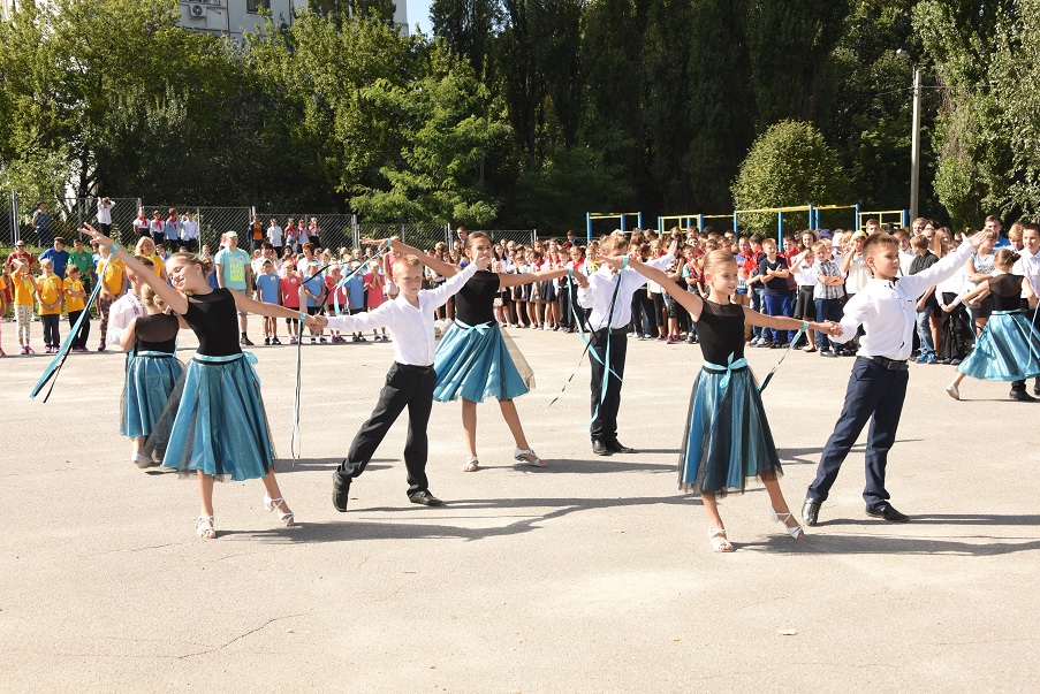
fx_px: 1387
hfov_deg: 41.1
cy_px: 347
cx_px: 520
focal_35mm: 48
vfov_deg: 28.1
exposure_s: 1/250
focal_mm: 48
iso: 320
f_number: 10
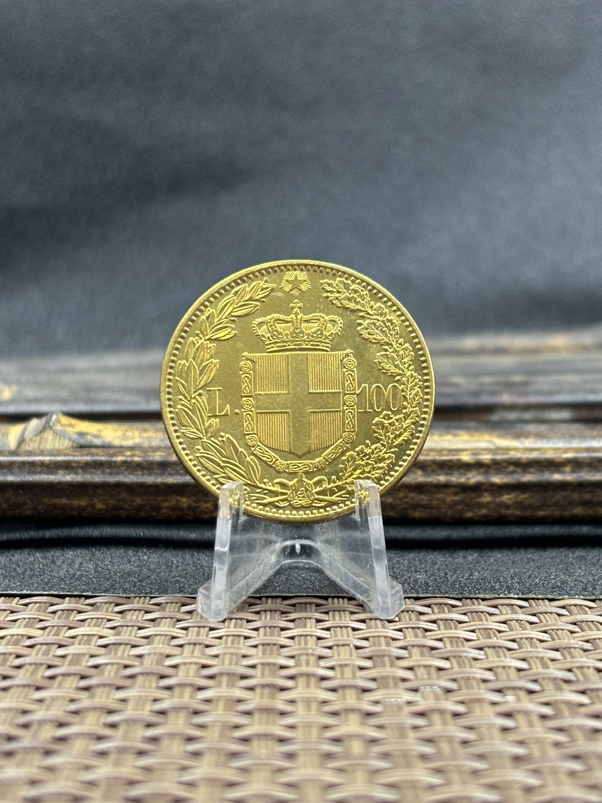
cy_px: 402
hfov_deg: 28.0
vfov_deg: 36.8
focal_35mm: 52
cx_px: 301
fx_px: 1206
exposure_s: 1/50
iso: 80
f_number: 1.6
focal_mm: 5.96
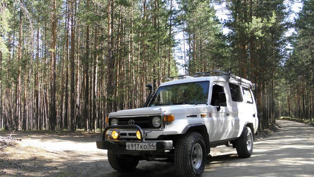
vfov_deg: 37.5
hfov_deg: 62.6
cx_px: 156
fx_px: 258
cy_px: 112
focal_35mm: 31
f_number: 3.5
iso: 100
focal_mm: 5
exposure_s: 1/100
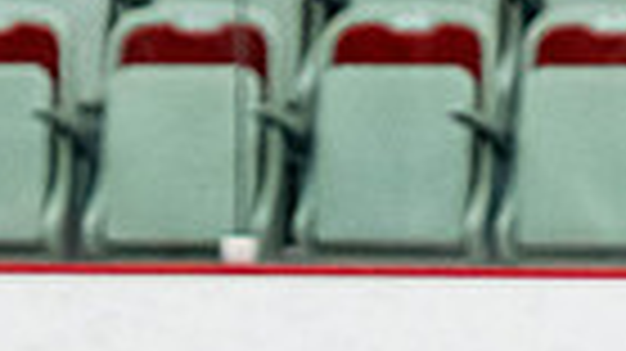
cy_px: 987
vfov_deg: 1.2
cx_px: 790
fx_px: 17054
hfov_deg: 2.1
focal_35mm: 1028
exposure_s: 1/640
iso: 2000
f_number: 2.8
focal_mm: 140
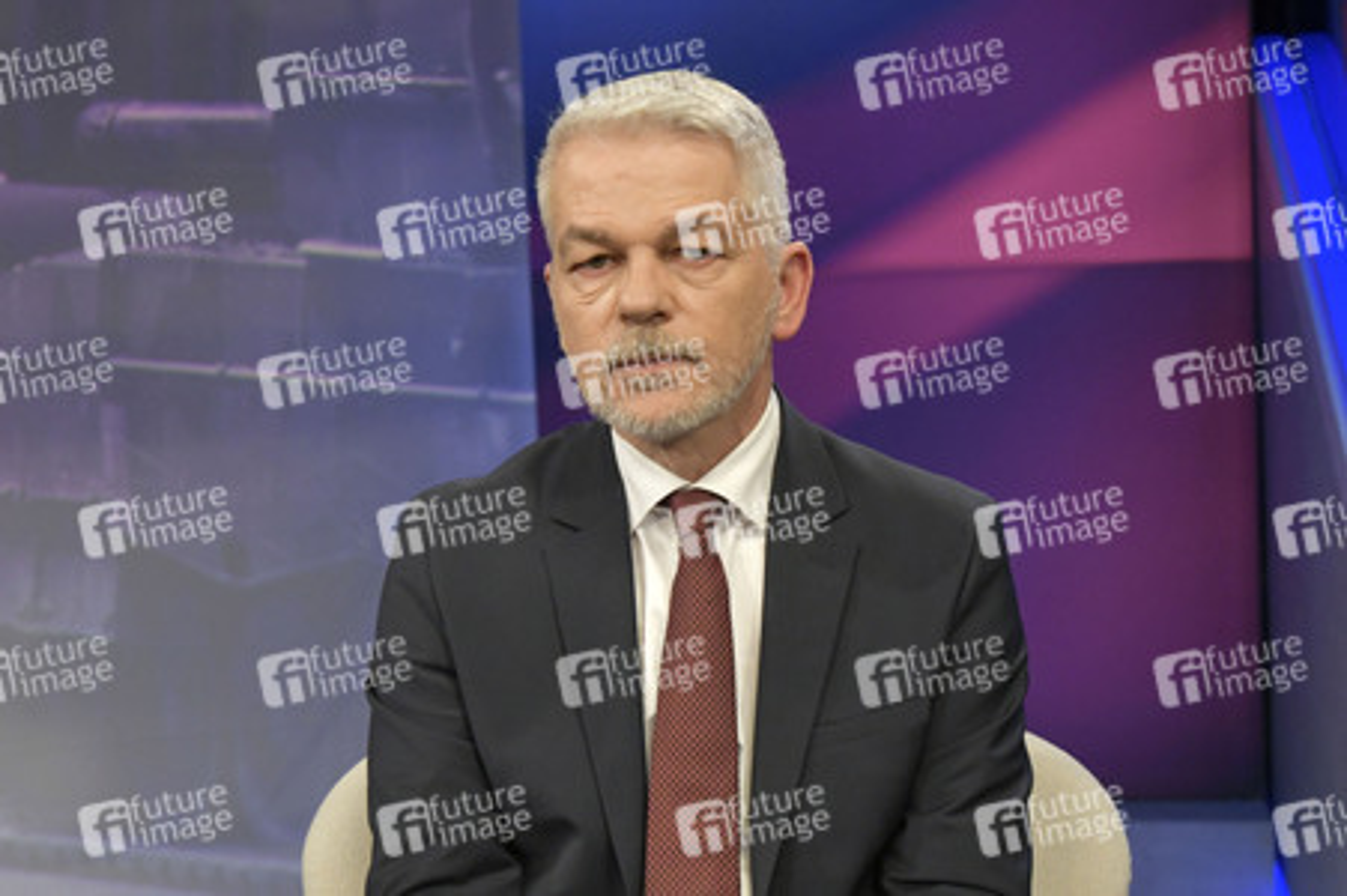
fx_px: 1795
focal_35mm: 48
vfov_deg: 28.0
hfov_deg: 41.1
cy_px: 448
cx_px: 674
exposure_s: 1/200
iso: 2500
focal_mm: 48
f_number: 5.6
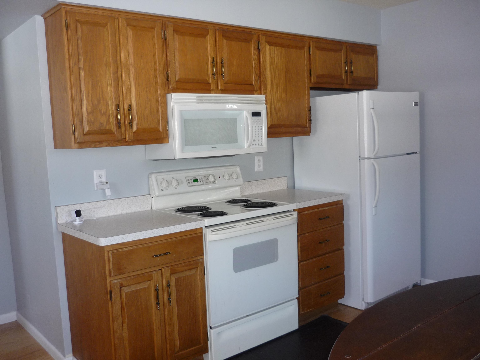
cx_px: 240
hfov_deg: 55.4
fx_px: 458
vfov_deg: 42.9
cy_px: 180
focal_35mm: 33
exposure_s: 1/30
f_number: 2.8
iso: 125
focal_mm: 5.5
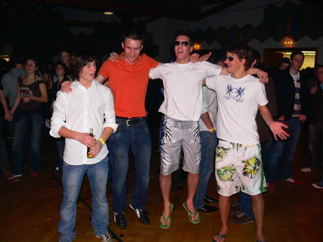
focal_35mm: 35
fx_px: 327
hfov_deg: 52.6
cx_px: 162
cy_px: 121
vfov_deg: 40.7
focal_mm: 7.4
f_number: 2.8
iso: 100
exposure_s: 1/30
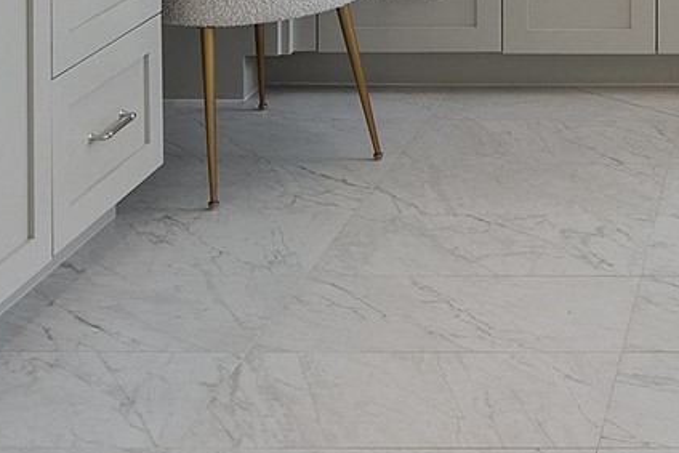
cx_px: 767
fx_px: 1547
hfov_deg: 23.1
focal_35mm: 82
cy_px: -336
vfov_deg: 14.8
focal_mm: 16
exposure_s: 1/4
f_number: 9
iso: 320
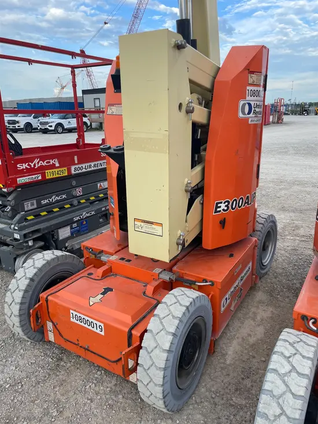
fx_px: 318
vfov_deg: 67.3
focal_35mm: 26
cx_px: 159
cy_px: 212
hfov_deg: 53.1
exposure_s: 1/651
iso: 32
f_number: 1.6
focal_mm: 4.2
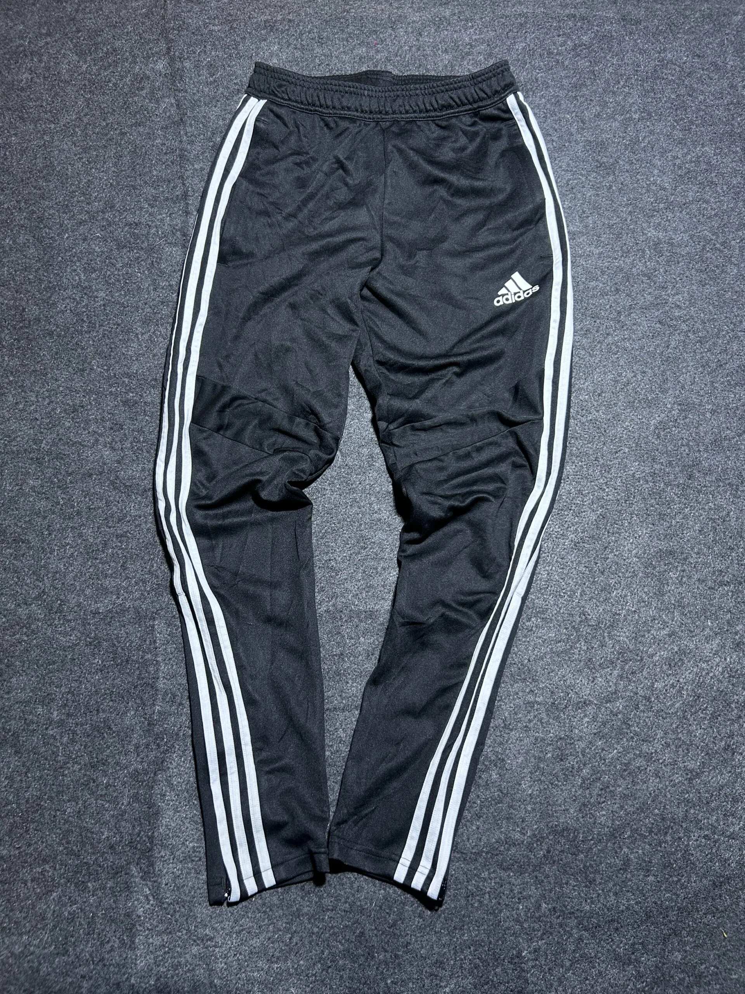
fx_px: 746
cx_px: 372
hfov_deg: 53.1
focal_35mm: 26
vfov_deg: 67.3
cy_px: 497
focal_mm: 5.7
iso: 125
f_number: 1.5
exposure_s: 1/50
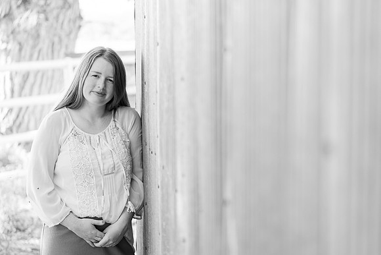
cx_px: 190
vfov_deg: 17.3
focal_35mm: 79
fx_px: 836
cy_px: 128
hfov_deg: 25.7
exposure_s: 1/200
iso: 320
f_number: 2.8
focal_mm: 79
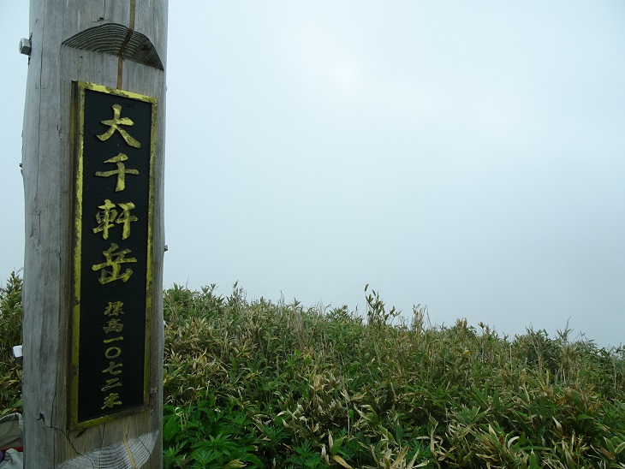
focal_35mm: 24
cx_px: 312
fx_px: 433
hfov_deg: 71.6
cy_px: 234
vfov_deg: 56.8
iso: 80
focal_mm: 4.1
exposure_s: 1/500
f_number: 3.5
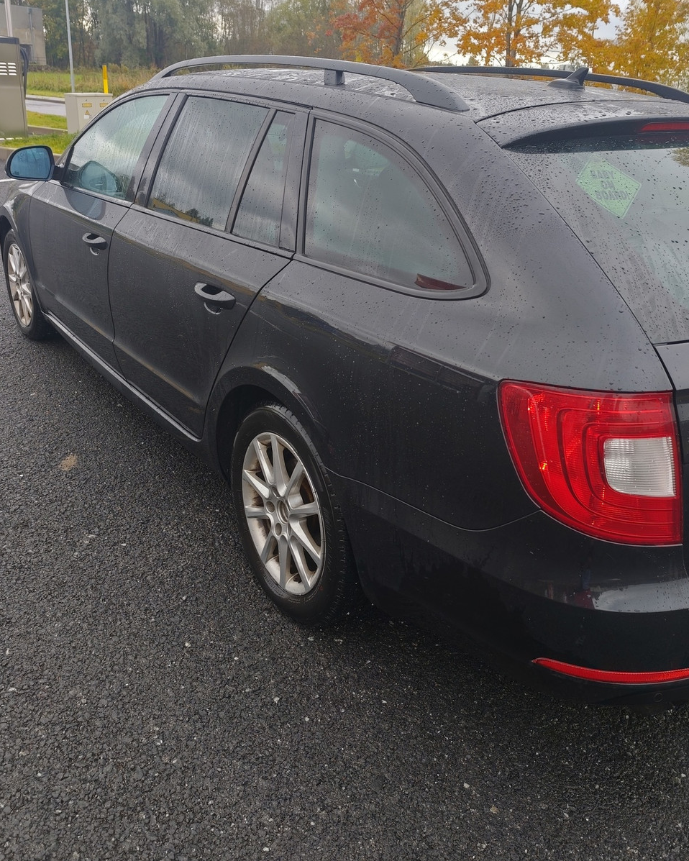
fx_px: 764
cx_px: 376
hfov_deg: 48.5
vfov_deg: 58.2
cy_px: 335
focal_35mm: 30
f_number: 1.65
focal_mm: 6.19
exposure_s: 1/100
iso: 125
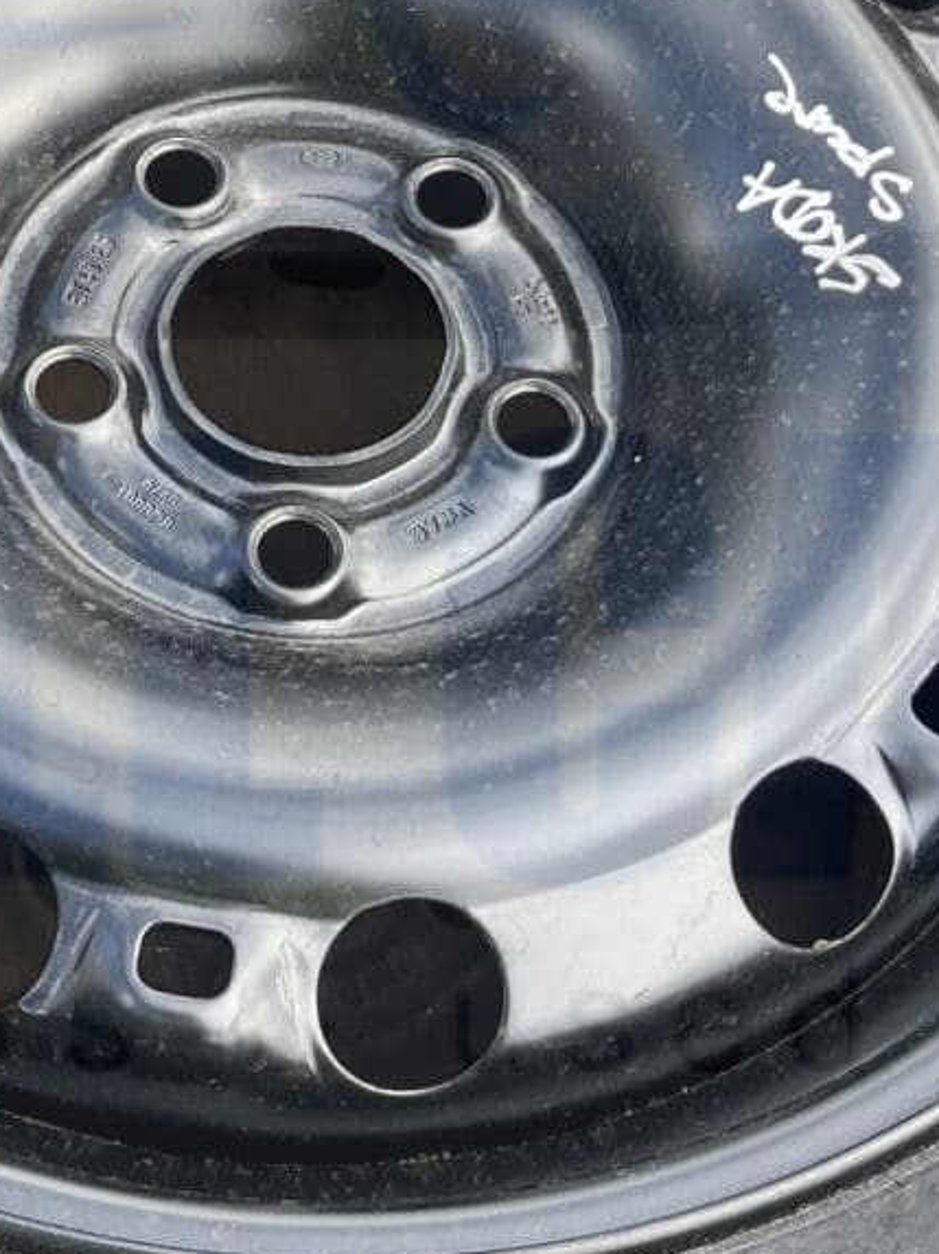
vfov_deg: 20.7
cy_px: 164
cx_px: 390
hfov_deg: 15.9
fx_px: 3367
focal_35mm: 93
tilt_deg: -53.2
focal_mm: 5.1
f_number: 1.6
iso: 50
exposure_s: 1/487
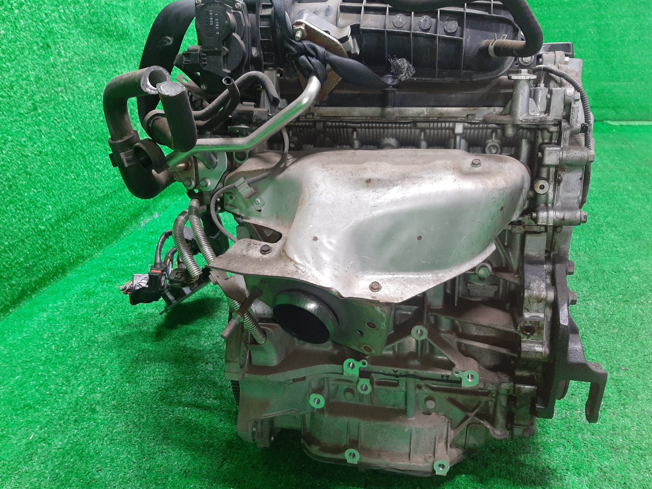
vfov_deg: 51.3
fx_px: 509
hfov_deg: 65.3
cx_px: 338
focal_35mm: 27
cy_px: 242
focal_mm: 3.93
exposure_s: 1/50
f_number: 1.7
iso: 241
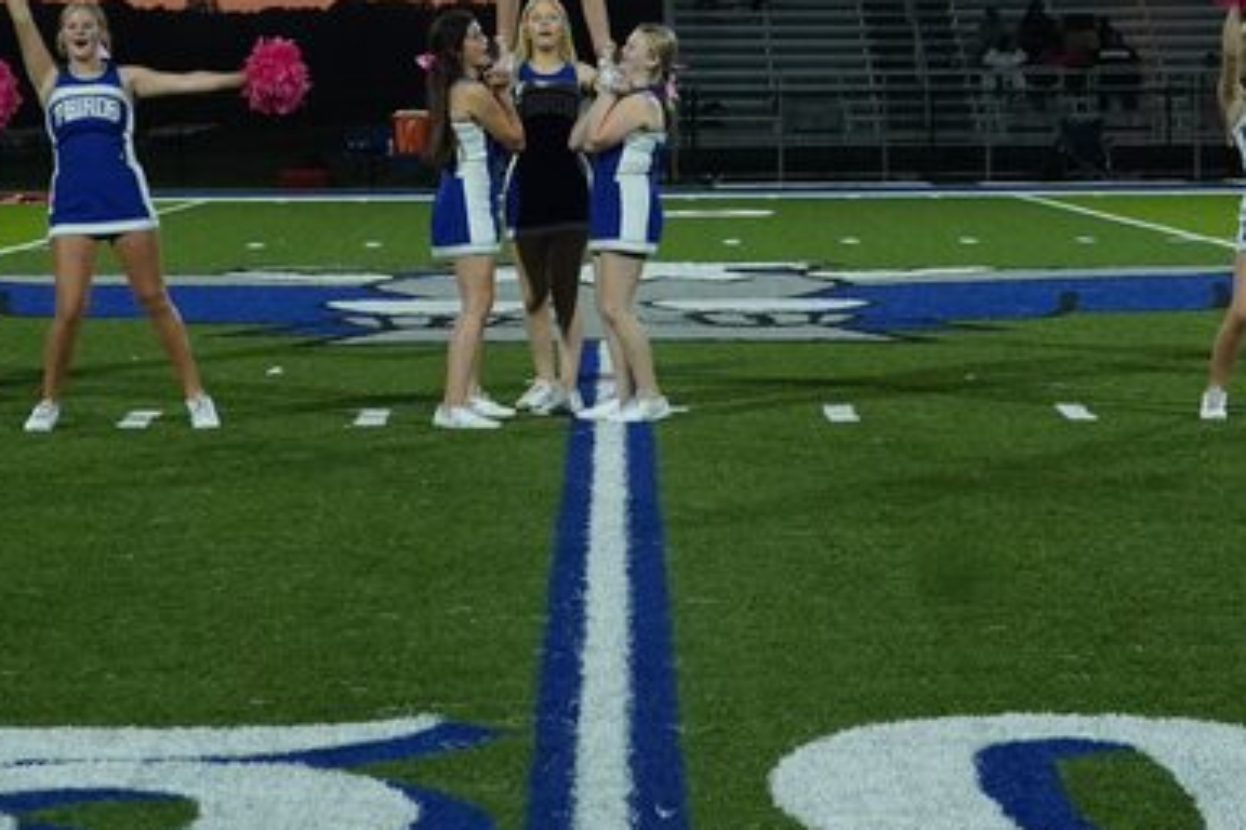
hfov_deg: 17.1
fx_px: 4153
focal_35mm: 120
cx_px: 626
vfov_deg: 11.3
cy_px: 41
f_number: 4.5
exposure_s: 1/800
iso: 5000
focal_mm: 45
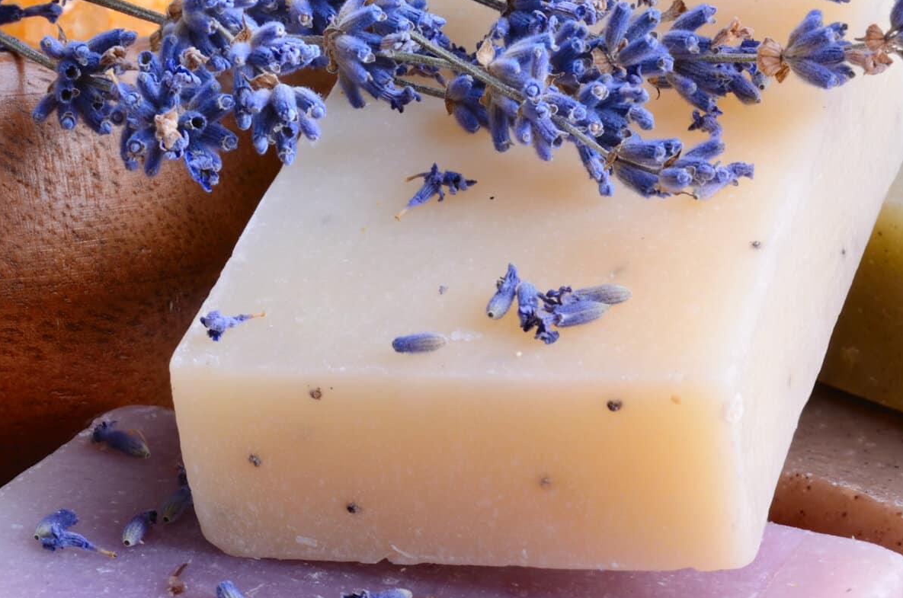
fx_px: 4706
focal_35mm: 188
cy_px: 380
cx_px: 352
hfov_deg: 11.0
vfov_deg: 7.3
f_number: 14
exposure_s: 1/250
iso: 100
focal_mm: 58
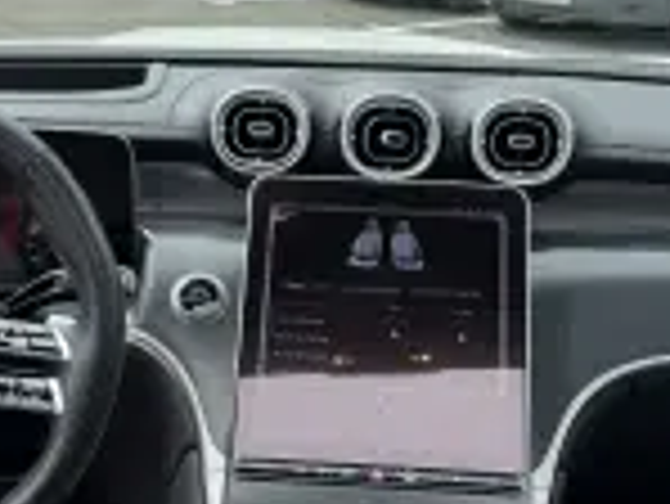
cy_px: 302
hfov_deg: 33.2
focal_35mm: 58
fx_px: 1124
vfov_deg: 25.2
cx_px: 306
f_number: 1.78
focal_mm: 6.76
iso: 80
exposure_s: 1/1192
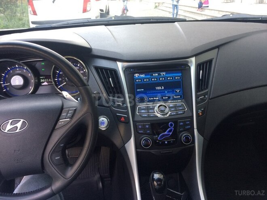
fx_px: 224
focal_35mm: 29
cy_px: 100
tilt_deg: -25.0
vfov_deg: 48.2
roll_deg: +0.3
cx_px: 134
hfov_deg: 61.7
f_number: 2.2
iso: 50
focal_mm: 4.15
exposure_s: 1/33
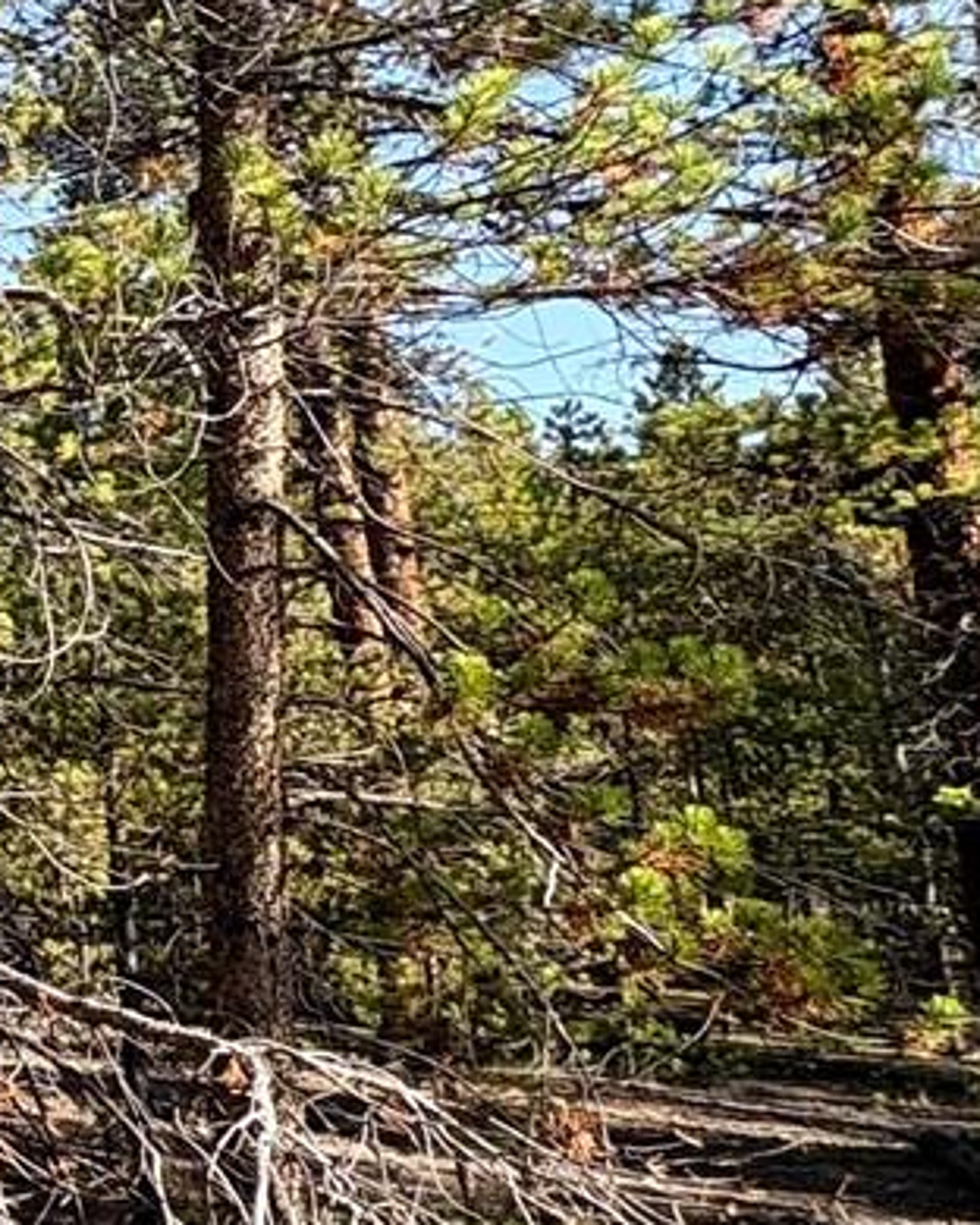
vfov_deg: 33.4
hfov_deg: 16.0
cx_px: -1253
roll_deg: -0.8
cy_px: 471
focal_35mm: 56
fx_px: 2030
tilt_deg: +9.3
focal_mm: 2.22
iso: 40
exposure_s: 1/505
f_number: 2.2
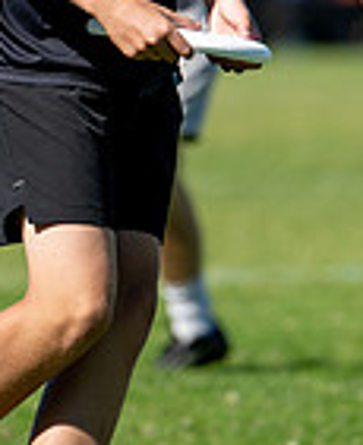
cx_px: 76
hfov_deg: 1.6
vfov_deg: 1.9
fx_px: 13114
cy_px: -45
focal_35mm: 988
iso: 64
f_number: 2.8
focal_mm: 200
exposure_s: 1/2000
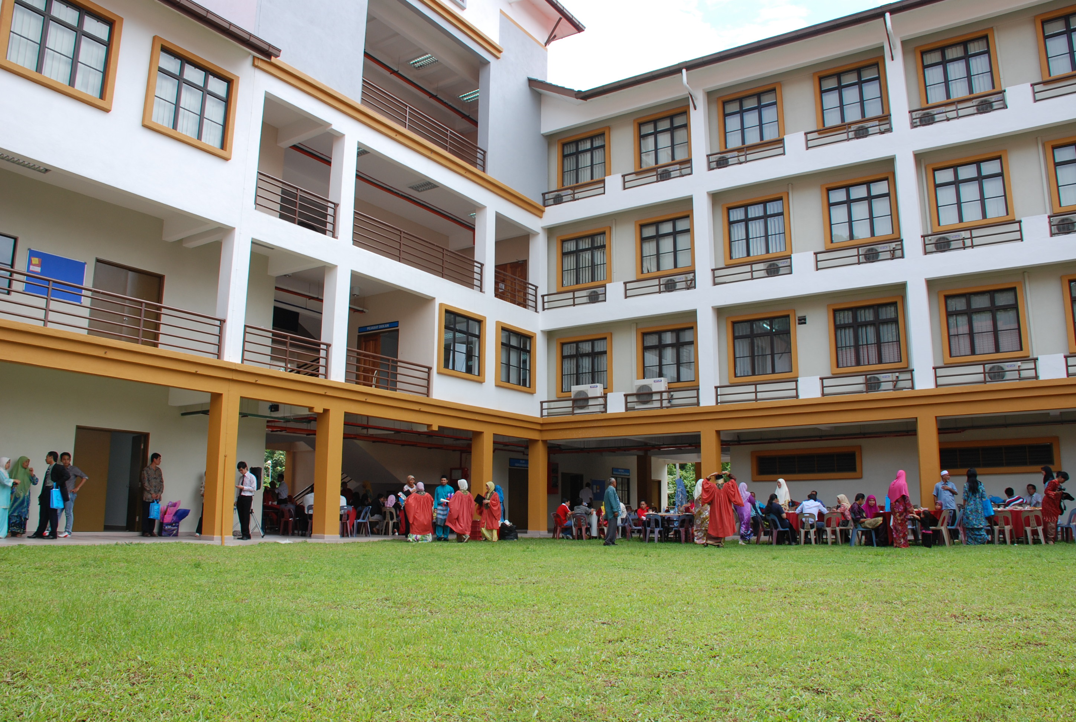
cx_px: 538
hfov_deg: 67.3
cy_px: 361
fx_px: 809
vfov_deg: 48.1
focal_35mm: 27
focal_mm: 18
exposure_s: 1/160
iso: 200
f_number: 8
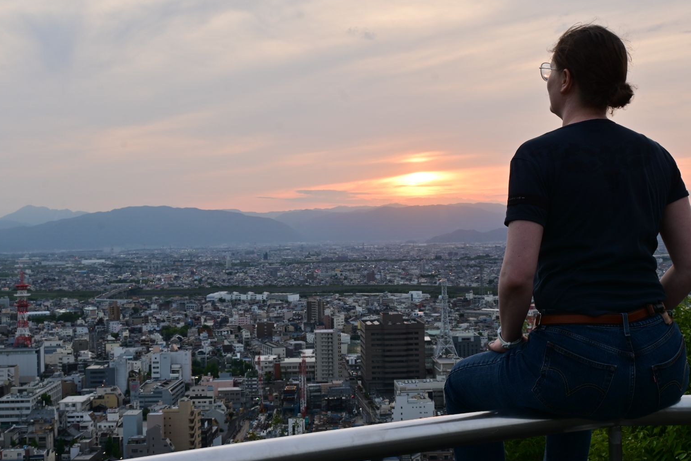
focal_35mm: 52
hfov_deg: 38.3
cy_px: 224
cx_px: 333
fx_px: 994
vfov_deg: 26.1
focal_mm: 32.5
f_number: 11
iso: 100
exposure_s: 1/20
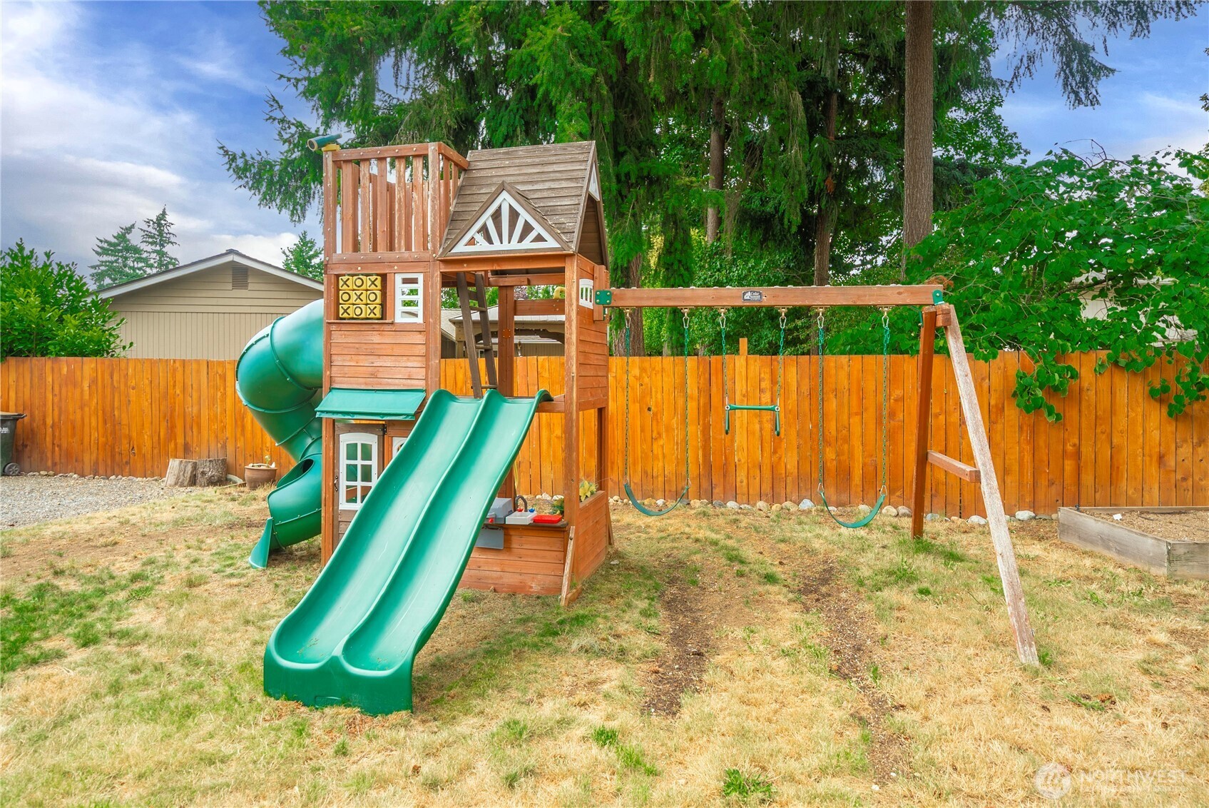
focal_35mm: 20
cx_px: 604
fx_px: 672
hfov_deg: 83.9
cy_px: 404
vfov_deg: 62.0
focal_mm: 20
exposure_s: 1/40
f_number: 7.1
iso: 80
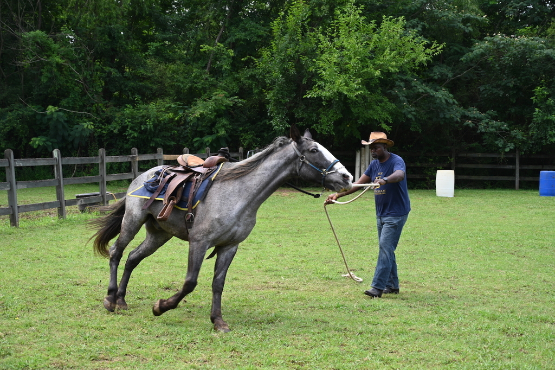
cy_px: 185
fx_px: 1079
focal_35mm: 70
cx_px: 278
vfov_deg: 19.4
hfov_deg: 28.9
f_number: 5
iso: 100
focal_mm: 70
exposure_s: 1/250
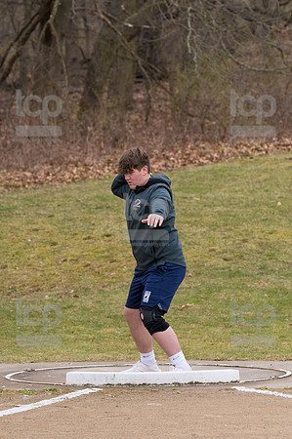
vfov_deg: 8.3
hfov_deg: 5.6
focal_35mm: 247
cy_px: 220
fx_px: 3012
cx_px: 146
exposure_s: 1/2000
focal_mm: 165
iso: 2000
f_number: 5
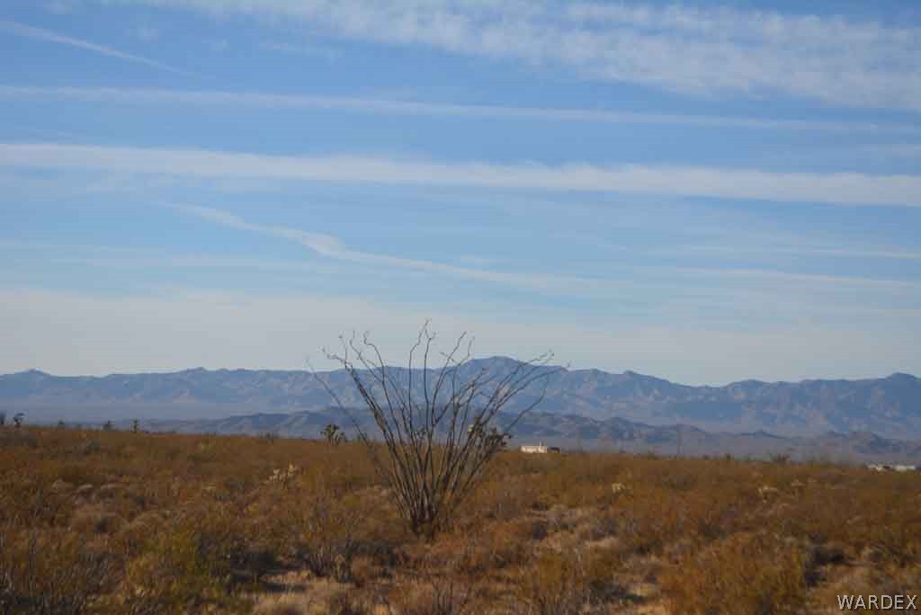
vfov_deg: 16.6
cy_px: 308
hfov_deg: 24.6
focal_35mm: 82
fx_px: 2112
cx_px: 460
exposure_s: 1/1600
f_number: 7.1
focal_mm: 55
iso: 400
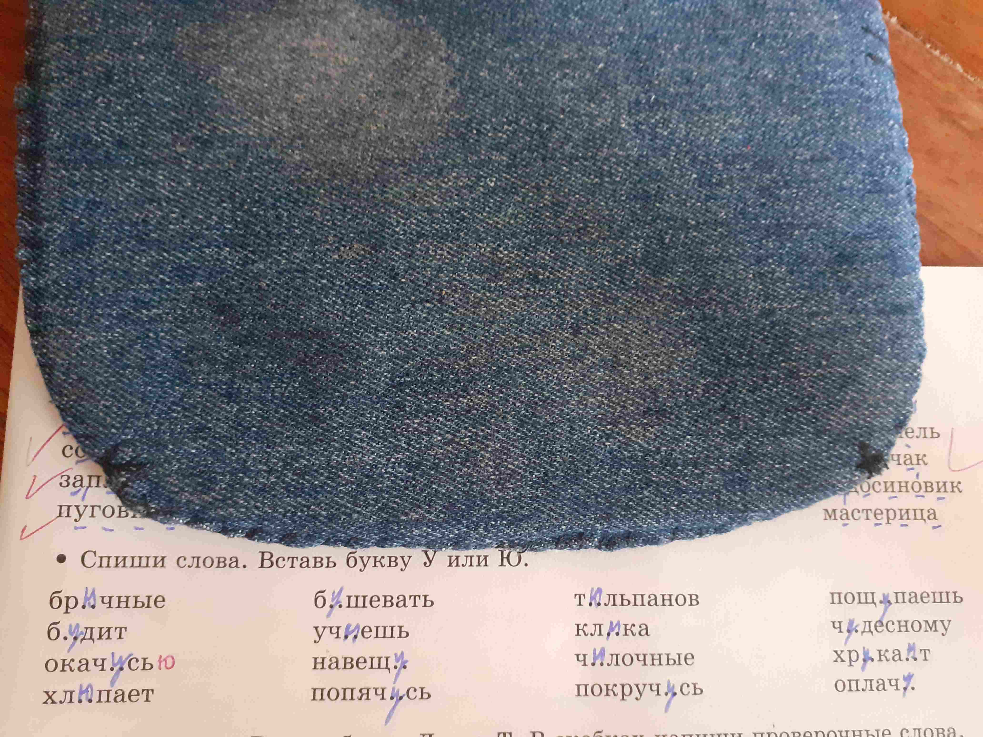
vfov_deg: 51.4
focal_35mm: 27
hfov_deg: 65.3
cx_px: 492
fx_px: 767
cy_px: 368
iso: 500
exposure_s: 1/20
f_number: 1.9
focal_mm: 3.6
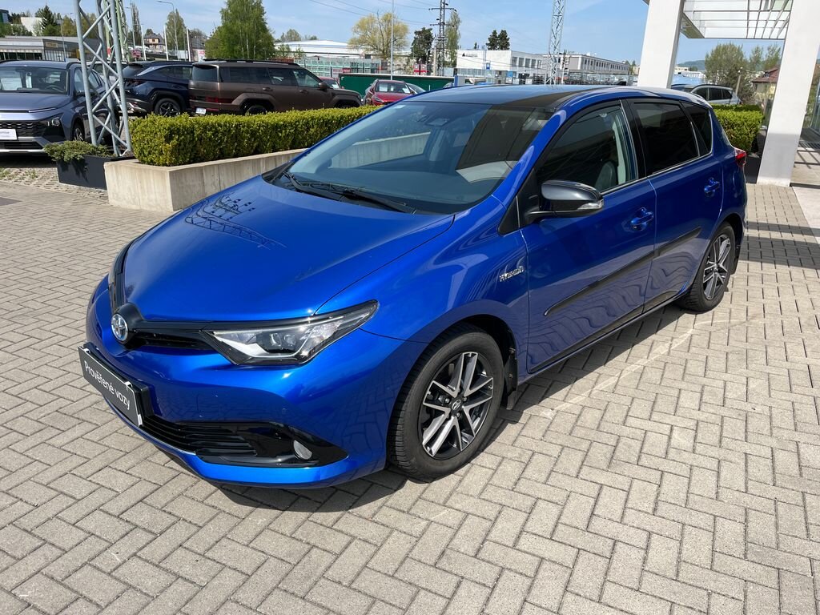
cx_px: 410
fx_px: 616
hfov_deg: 67.3
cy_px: 308
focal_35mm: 26
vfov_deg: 53.1
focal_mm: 5.1
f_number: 1.6
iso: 50
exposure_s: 1/2755
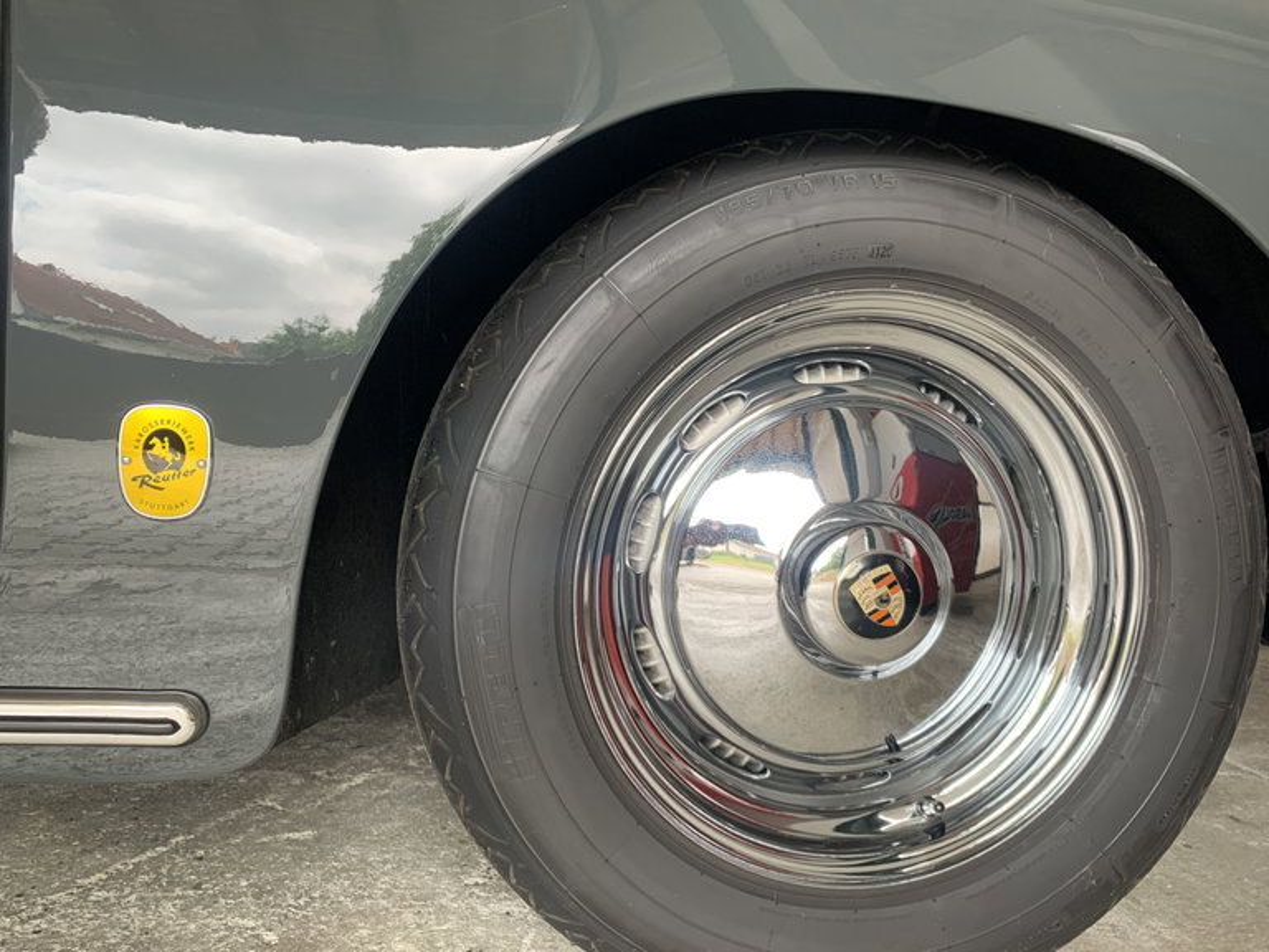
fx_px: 953
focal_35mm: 26
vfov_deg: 53.1
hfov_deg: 67.3
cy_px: 476
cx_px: 634
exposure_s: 1/121
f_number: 1.8
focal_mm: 4.25
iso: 50
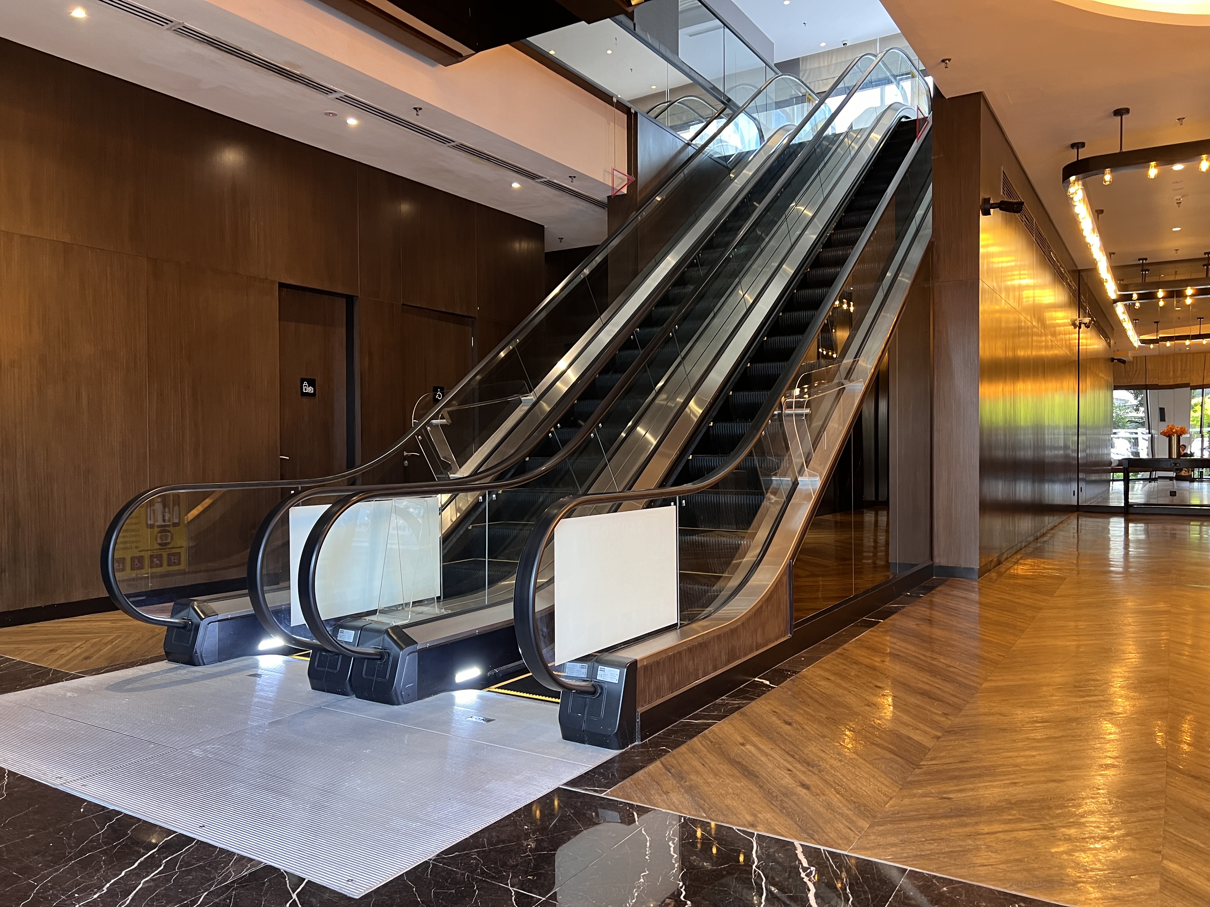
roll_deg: +0.2
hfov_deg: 67.3
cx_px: 605
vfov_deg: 53.1
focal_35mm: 26
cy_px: 454
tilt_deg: -1.2
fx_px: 909
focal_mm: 5.7
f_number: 1.5
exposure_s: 1/50
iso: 160
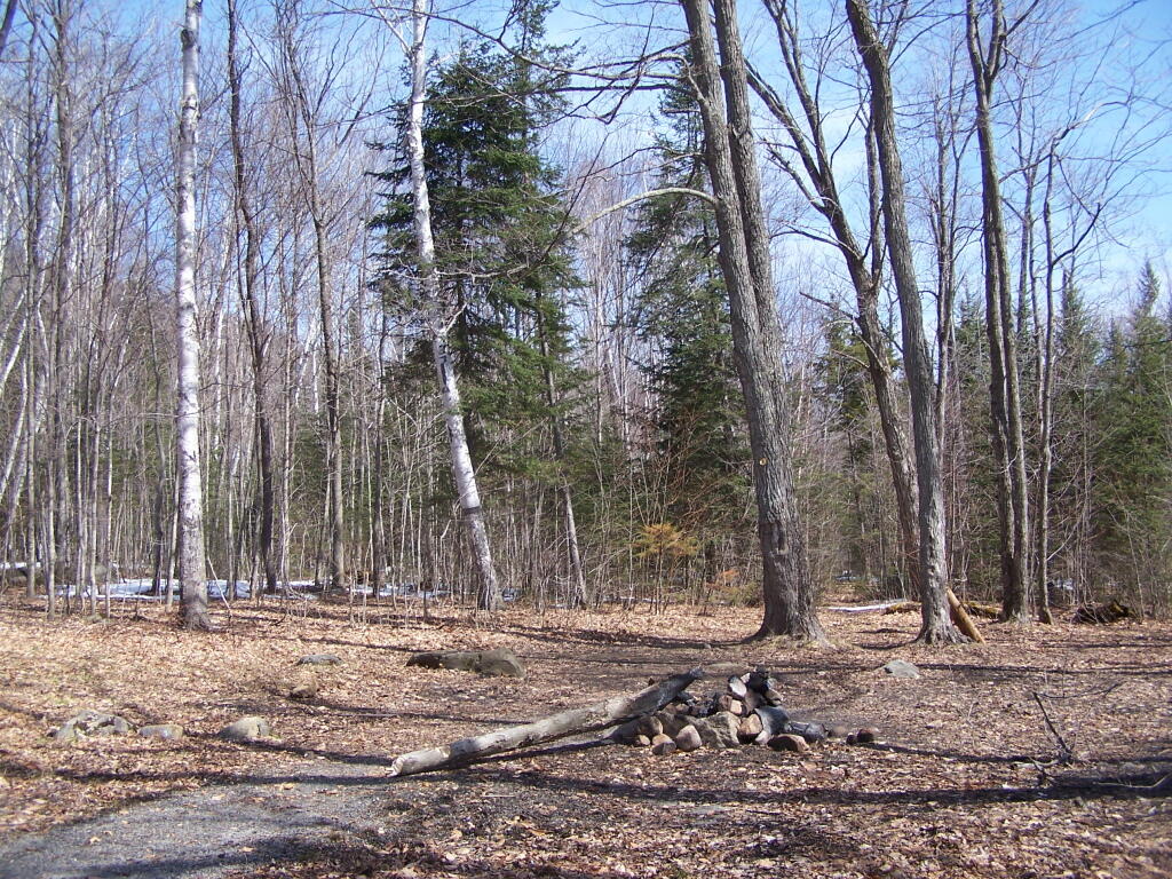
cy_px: 440
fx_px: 1287
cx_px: 586
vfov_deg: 37.7
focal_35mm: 38
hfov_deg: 49.0
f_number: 2.8
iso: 80
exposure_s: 1/640
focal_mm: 6.3
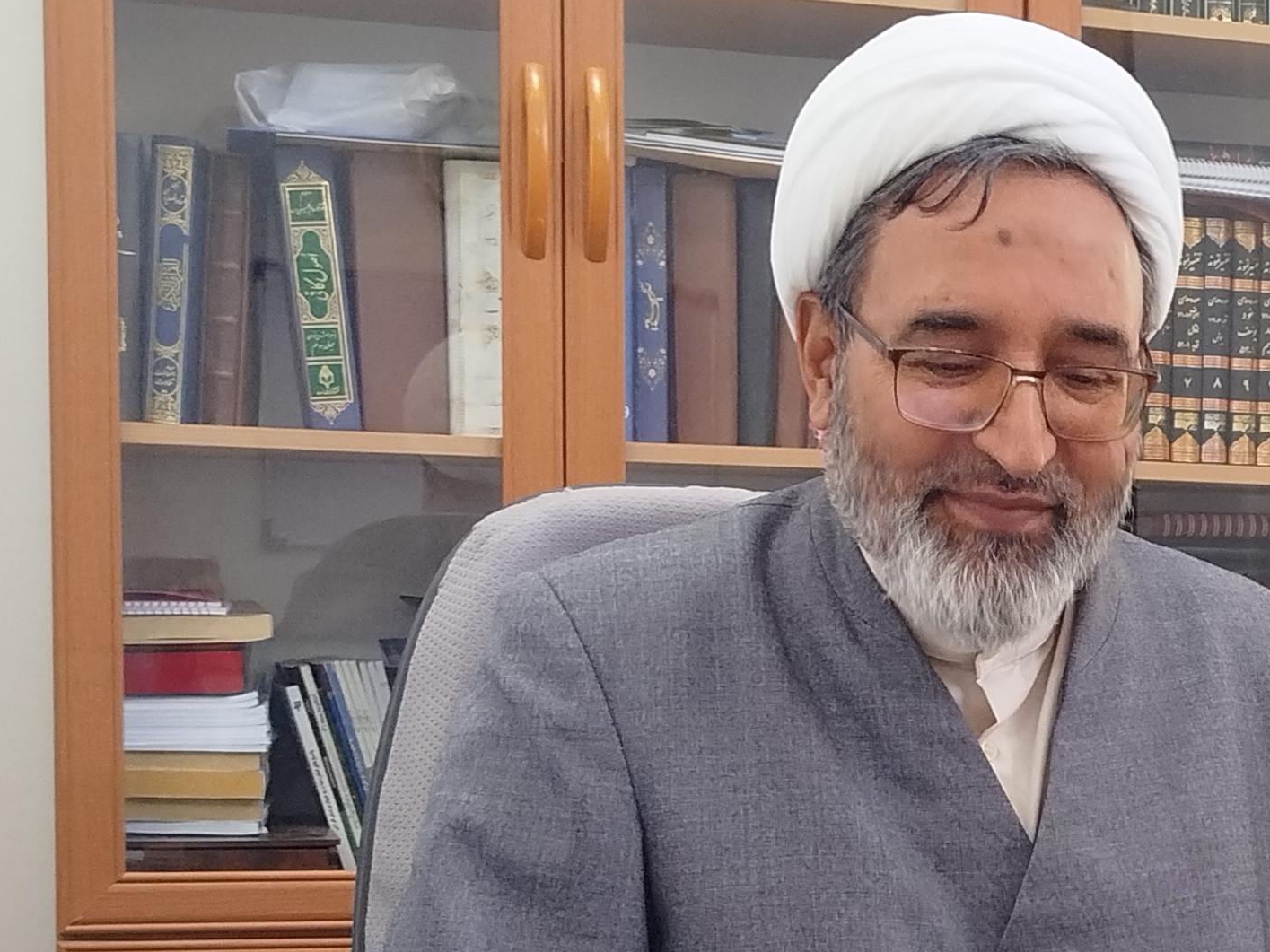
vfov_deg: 17.8
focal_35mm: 82
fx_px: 3008
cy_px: 799
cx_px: 1273
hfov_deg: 22.9
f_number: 1.7
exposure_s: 1/33
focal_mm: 5.31
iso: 160
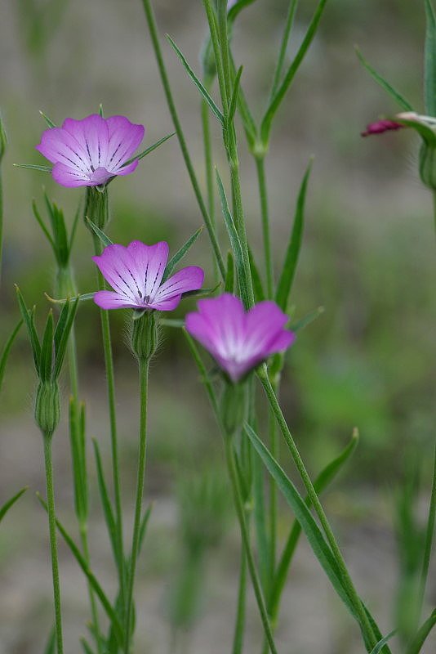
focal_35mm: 300
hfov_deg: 4.6
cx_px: 218
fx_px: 5445
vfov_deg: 6.9
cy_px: 327
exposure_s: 1/400
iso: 200
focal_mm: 200
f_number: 9
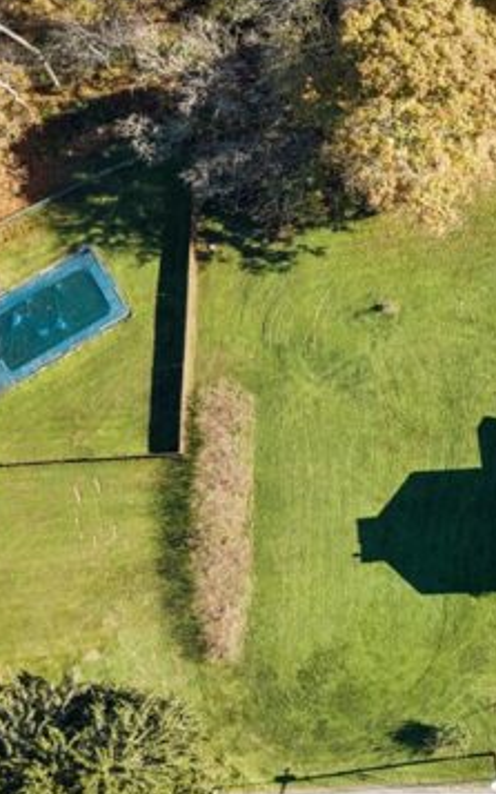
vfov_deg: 31.6
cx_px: 545
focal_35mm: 64
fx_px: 1385
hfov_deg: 19.5
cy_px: 239
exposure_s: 1/240
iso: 100
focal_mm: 14.4
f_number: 2.8
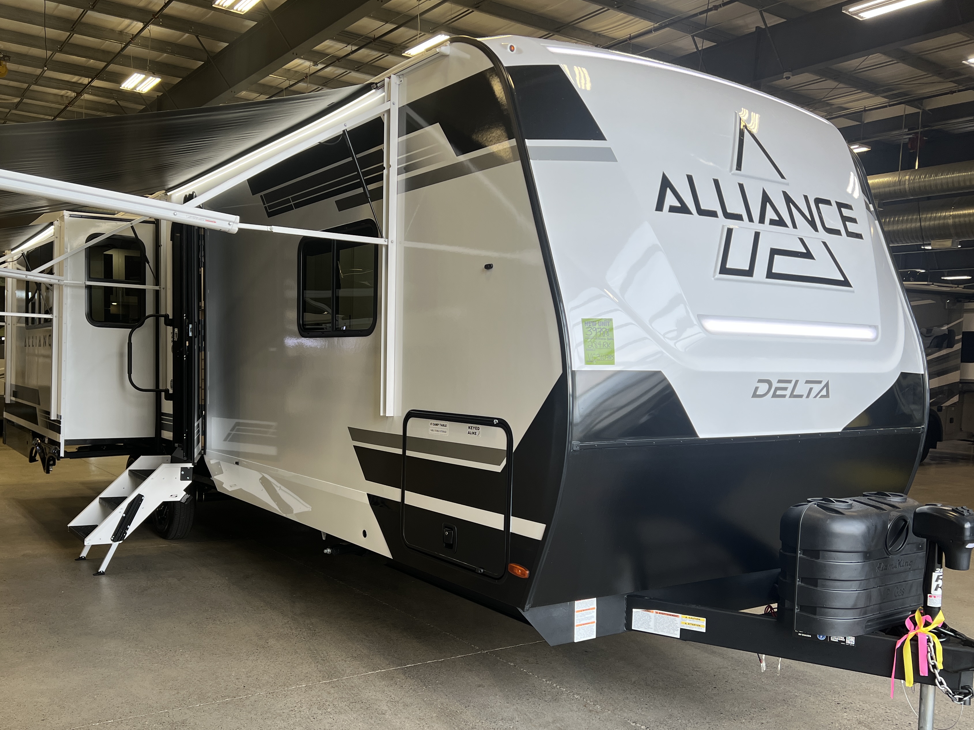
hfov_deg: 58.0
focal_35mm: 31
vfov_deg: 45.3
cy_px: 425
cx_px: 397
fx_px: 872
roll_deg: -1.8
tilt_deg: -4.5
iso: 40
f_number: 1.5
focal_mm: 5.7
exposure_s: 1/121
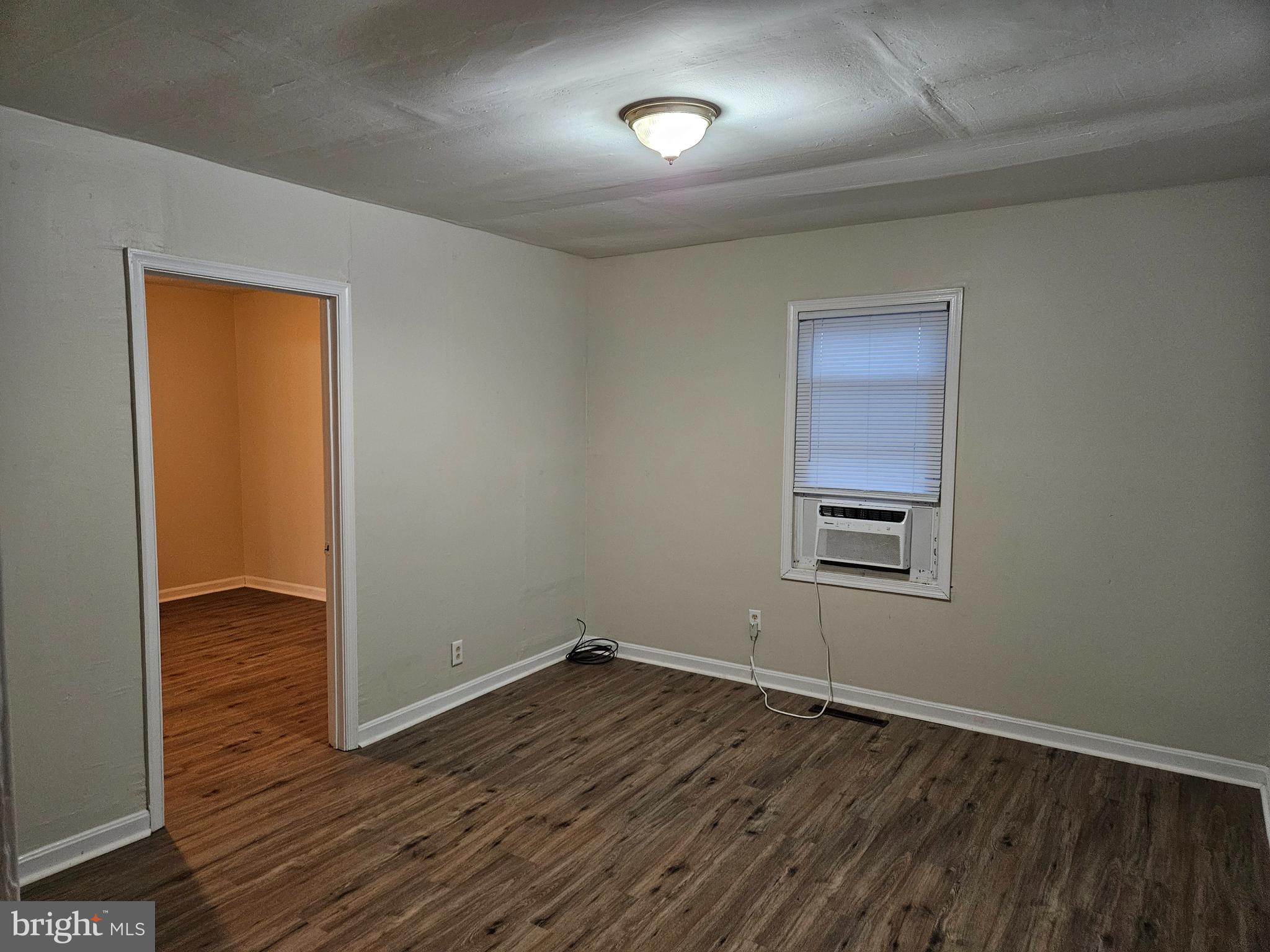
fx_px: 844
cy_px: 476
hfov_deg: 73.9
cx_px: 635
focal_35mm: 23
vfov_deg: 58.9
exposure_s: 1/30
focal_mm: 5.4
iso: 640
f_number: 1.8
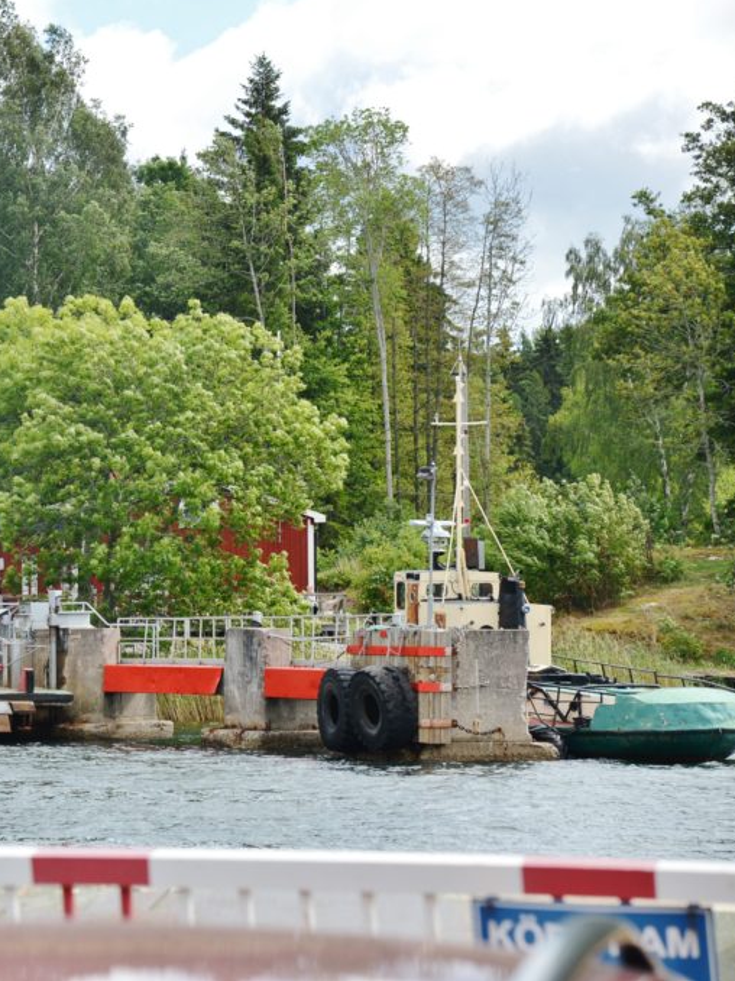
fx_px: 3541
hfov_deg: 11.8
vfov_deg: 15.8
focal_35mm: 125
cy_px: 488
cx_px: 62
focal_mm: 86
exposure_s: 1/1600
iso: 640
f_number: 5
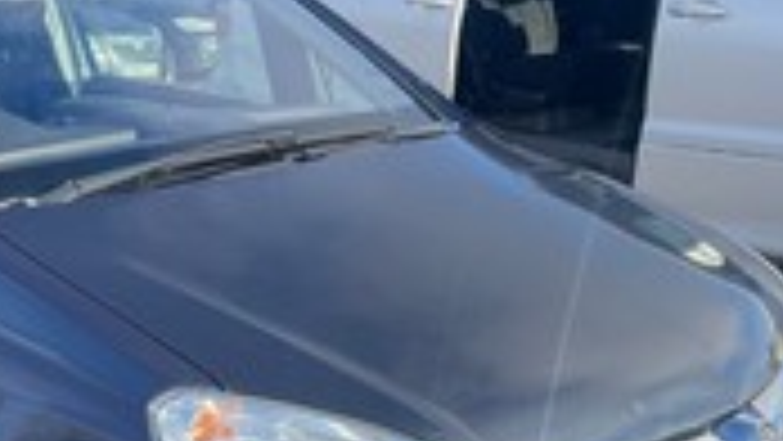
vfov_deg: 20.4
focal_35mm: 57
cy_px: 441
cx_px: 108
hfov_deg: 34.9
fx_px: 1184
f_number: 1.6
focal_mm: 4.2
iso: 32
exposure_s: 1/868
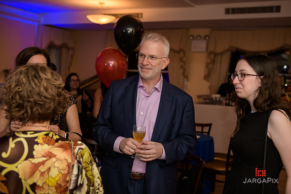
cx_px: 146
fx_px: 388
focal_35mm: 48
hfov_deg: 41.1
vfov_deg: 28.1
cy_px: 97
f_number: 3.2
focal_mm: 48
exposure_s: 1/125
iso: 800
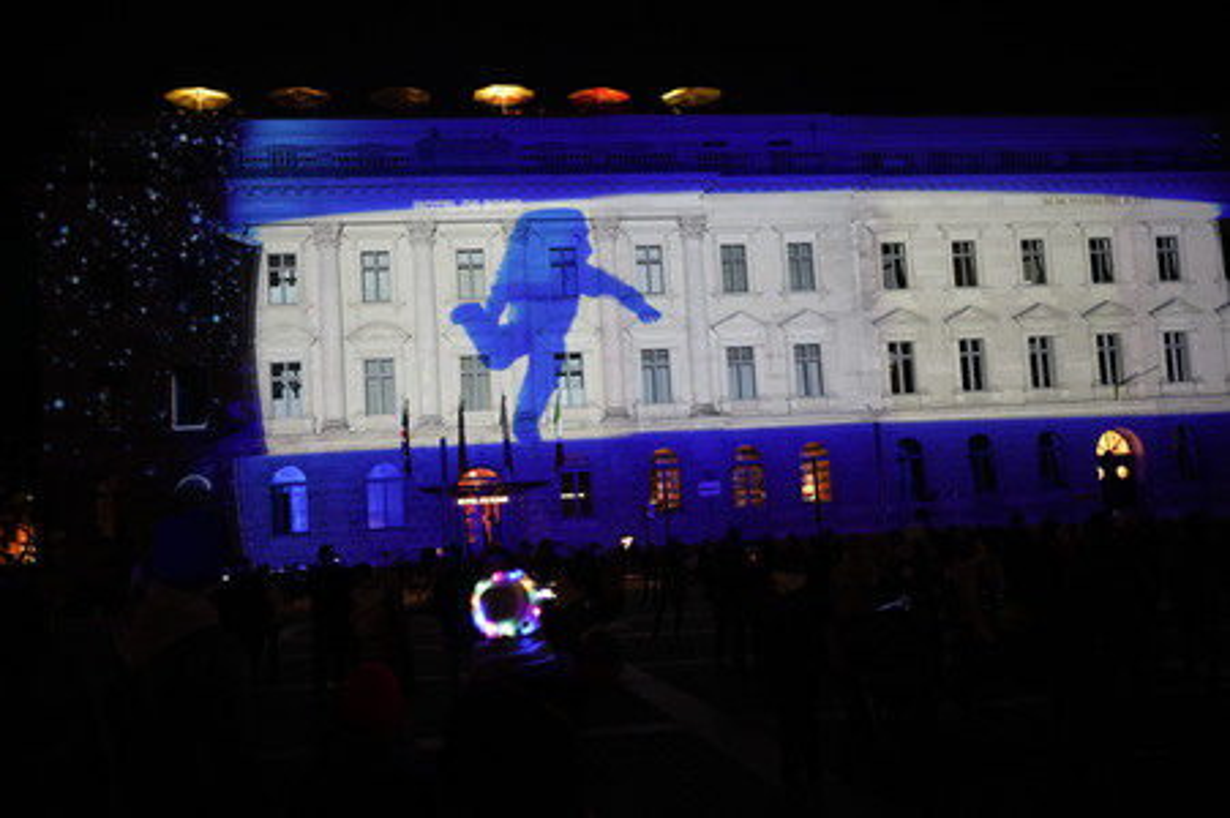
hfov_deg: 54.5
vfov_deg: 37.8
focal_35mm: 35
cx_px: 615
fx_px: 1195
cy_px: 409
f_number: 3.5
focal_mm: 35
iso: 1600
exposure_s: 1/20
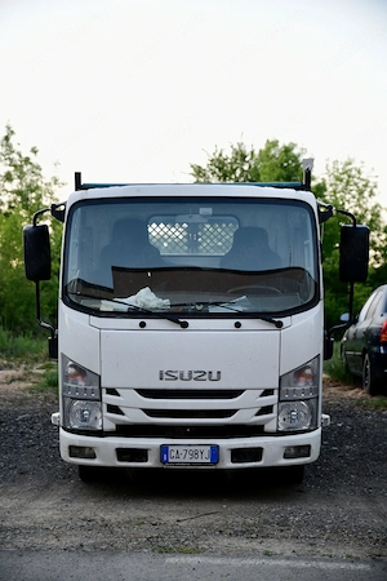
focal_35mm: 75
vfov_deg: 27.0
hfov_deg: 18.2
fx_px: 1209
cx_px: 194
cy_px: 290
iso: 1100
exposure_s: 1/160
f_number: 4
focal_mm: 75
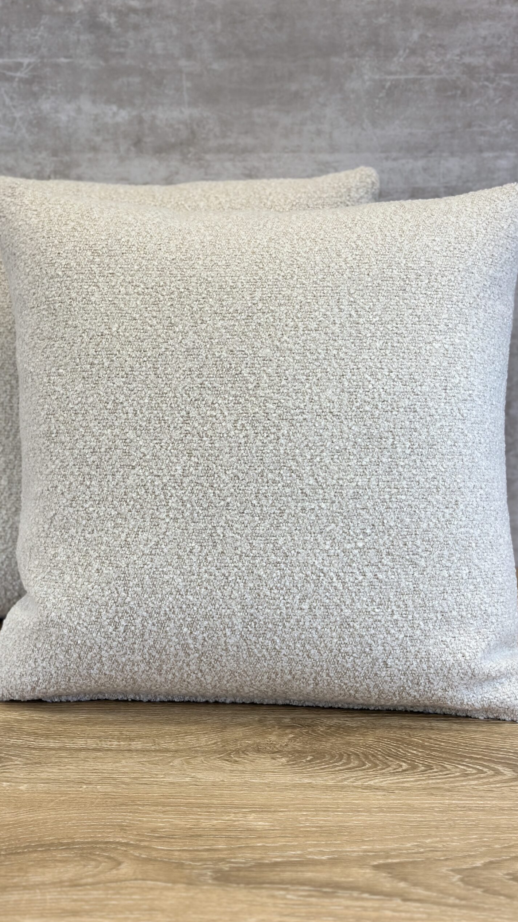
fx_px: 1294
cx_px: 215
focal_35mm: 53
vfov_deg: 39.2
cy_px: 466
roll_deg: +0.1
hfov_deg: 22.6
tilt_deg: -16.3
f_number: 1.78
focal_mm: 6.86
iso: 80
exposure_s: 1/248
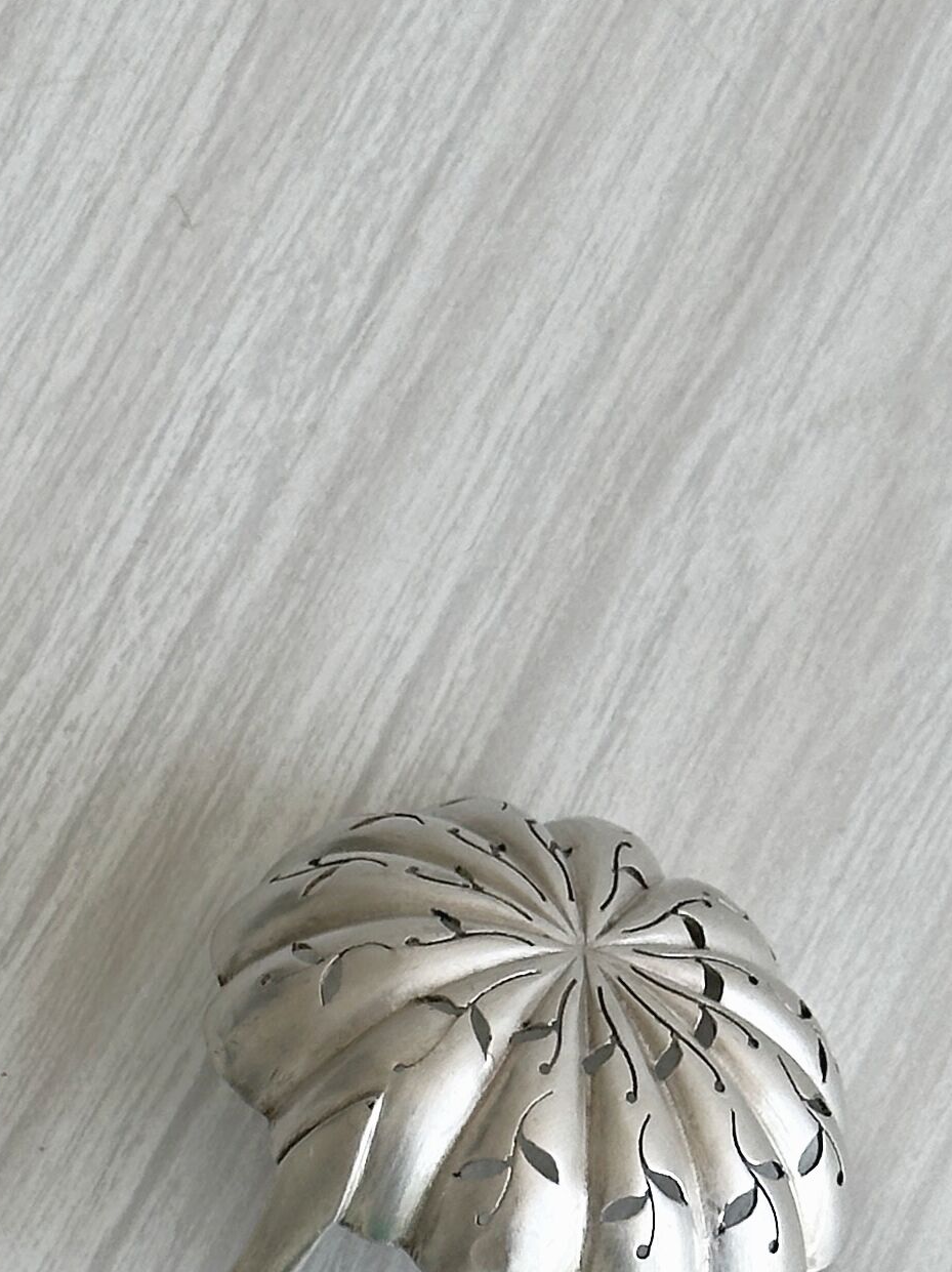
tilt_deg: -71.2
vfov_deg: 12.4
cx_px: -8
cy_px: 1485
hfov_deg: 9.4
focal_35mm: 156
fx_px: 5727
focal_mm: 6.86
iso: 64
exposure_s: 1/484
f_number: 1.78
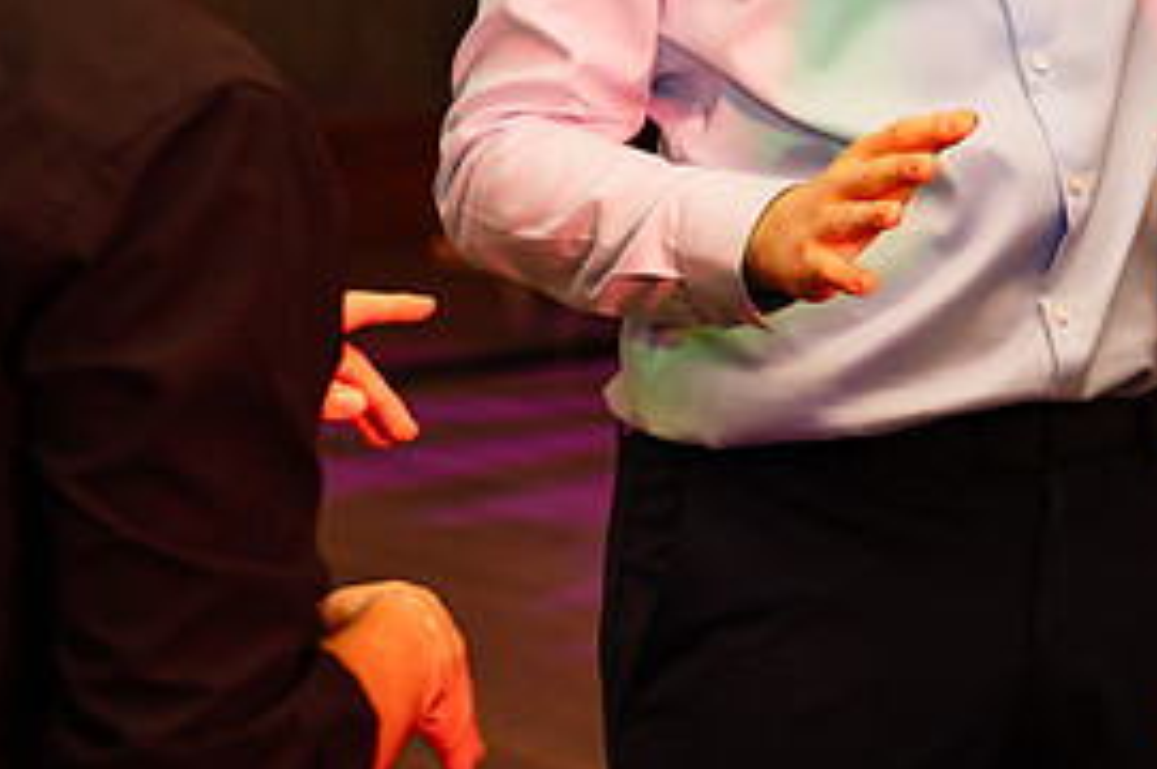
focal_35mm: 106
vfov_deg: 12.7
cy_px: -83
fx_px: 3403
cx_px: 815
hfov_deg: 19.2
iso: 1600
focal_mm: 45
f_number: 2.8
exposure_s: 1/200
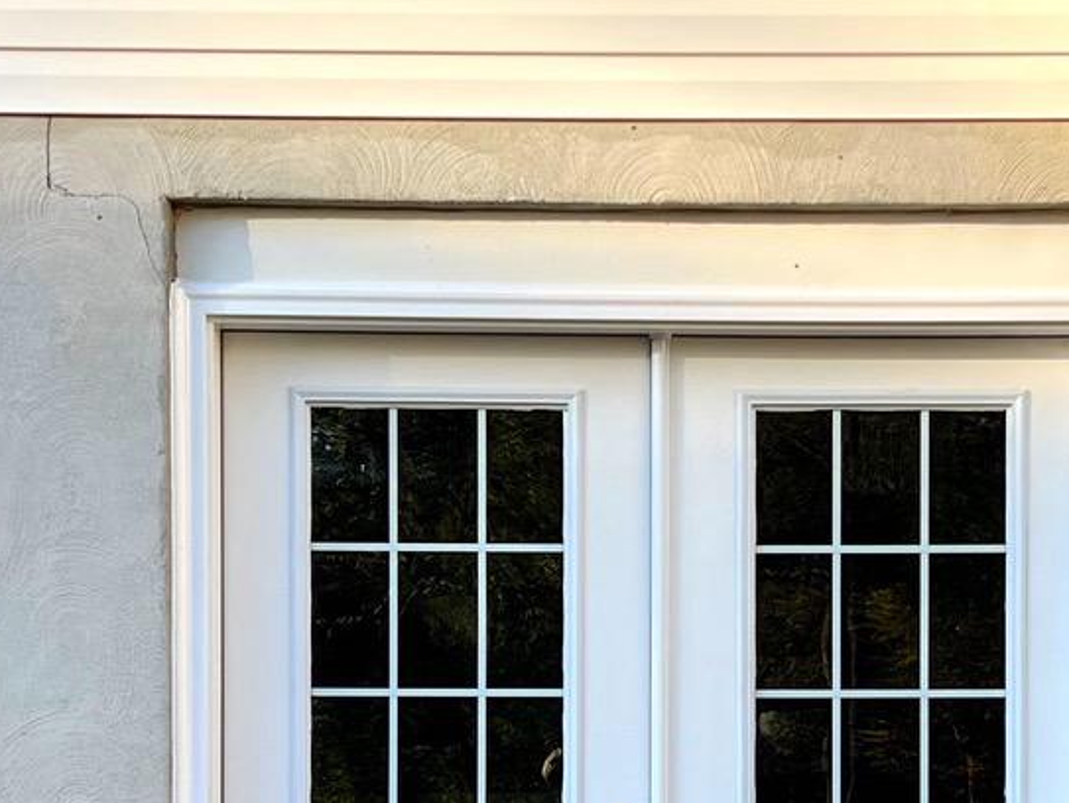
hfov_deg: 20.0
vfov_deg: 14.9
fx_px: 3028
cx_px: 669
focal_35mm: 98
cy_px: 724
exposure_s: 1/1009
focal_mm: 5.7
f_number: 1.5
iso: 50
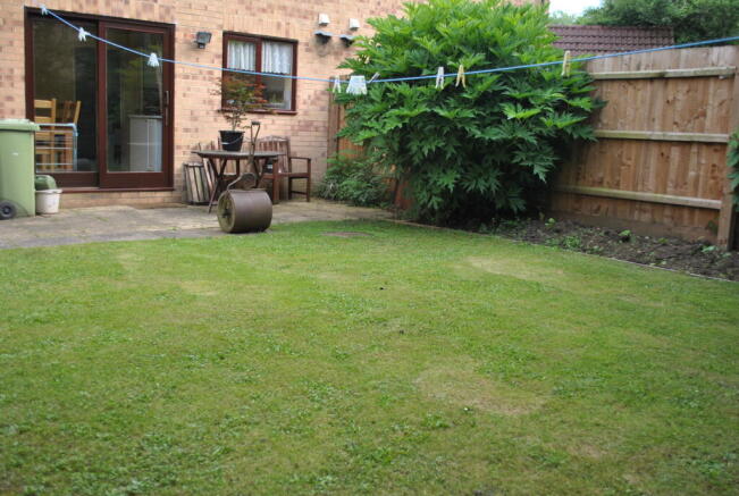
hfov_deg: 57.1
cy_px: 248
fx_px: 679
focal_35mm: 33
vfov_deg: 40.1
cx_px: 370
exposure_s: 1/160
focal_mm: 22
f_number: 4
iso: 200
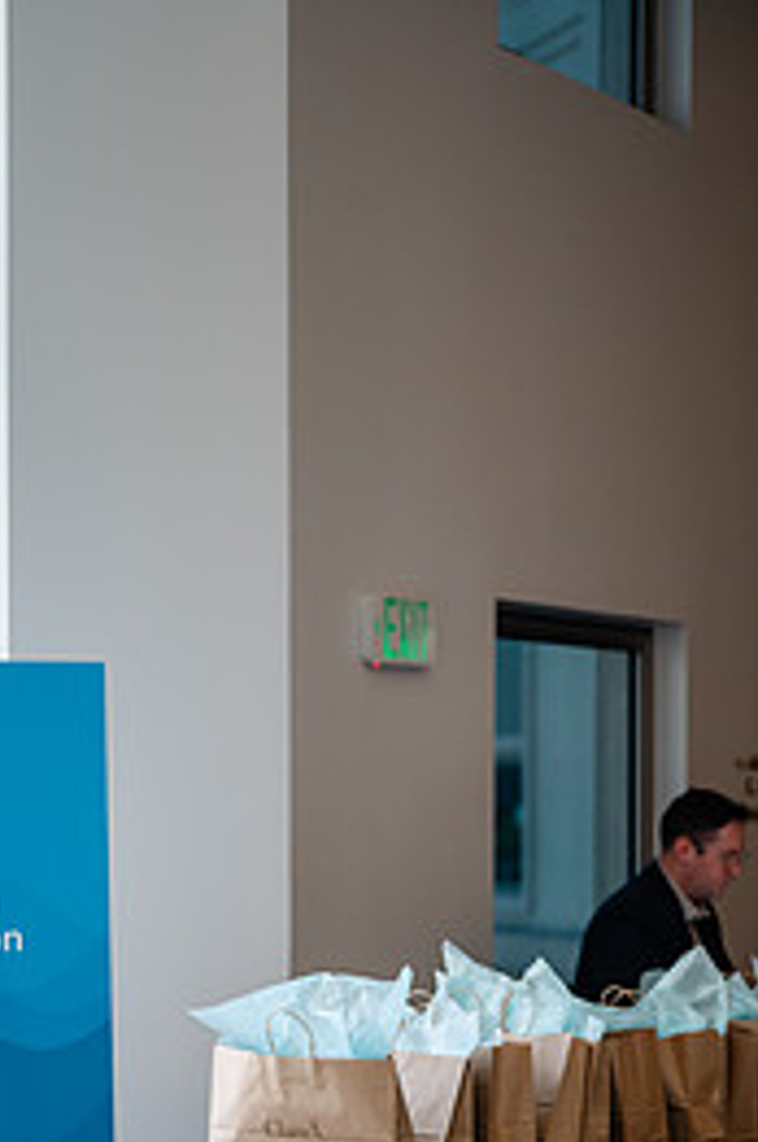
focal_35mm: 86
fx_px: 2723
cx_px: 198
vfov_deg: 23.4
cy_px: 885
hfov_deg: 15.8
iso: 400
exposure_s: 1/400
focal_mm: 50
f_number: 1.8
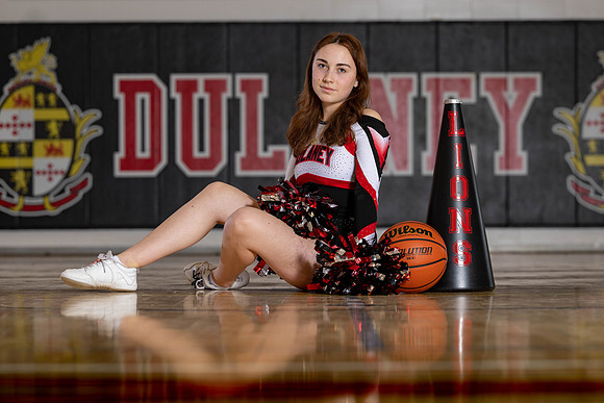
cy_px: 182
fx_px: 2040
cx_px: 307
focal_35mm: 122
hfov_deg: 16.8
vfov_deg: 11.3
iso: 160
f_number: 3.5
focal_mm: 98
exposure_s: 1/200
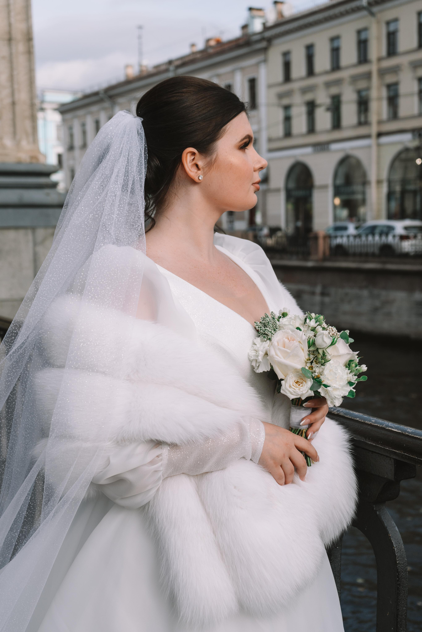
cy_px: 316
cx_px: 211
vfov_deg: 39.6
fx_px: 879
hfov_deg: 27.0
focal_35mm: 50
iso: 100
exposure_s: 1/800
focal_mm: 50
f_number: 5.6
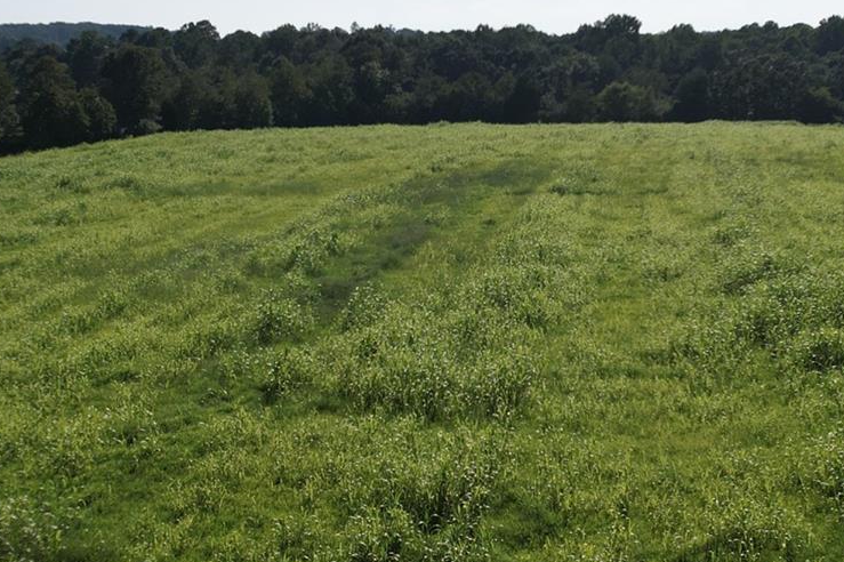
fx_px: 1429
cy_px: 207
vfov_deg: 22.2
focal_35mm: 61
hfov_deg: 32.8
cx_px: 495
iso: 100
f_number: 2.8
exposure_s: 1/4000
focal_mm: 8.38
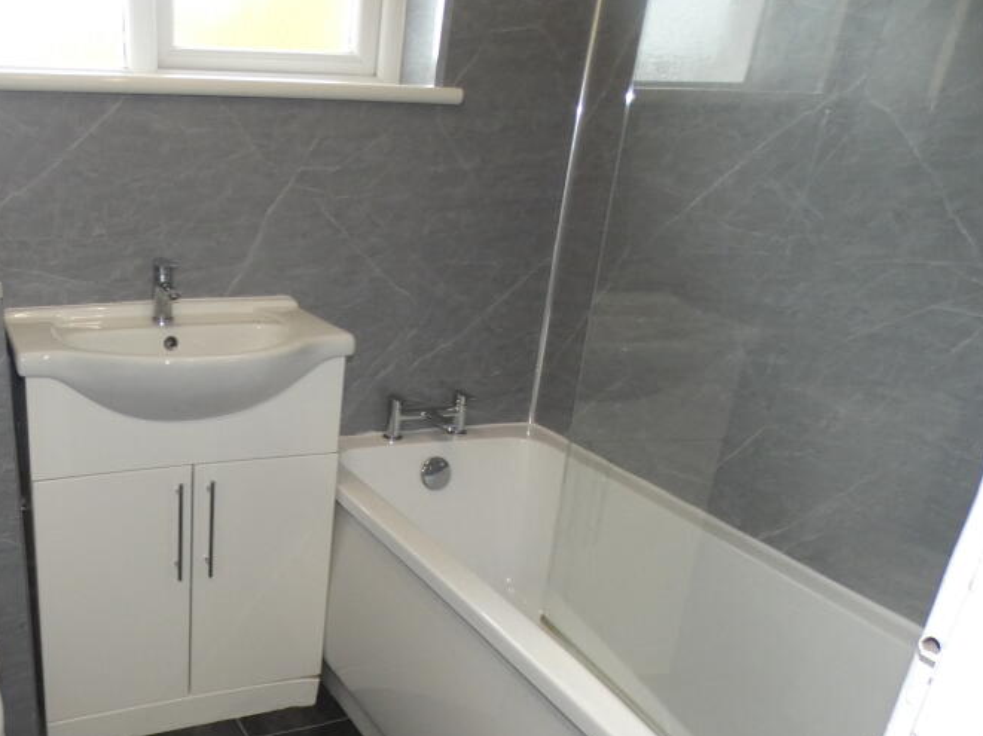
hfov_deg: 55.2
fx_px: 880
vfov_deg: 45.1
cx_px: 229
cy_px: 448
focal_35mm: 31
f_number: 2.8
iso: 250
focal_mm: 3.6
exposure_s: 1/60
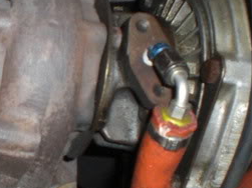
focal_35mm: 97
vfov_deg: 15.2
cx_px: -30
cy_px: 99
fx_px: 706
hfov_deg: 19.3
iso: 200
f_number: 3.1
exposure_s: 1/60
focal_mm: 6.3
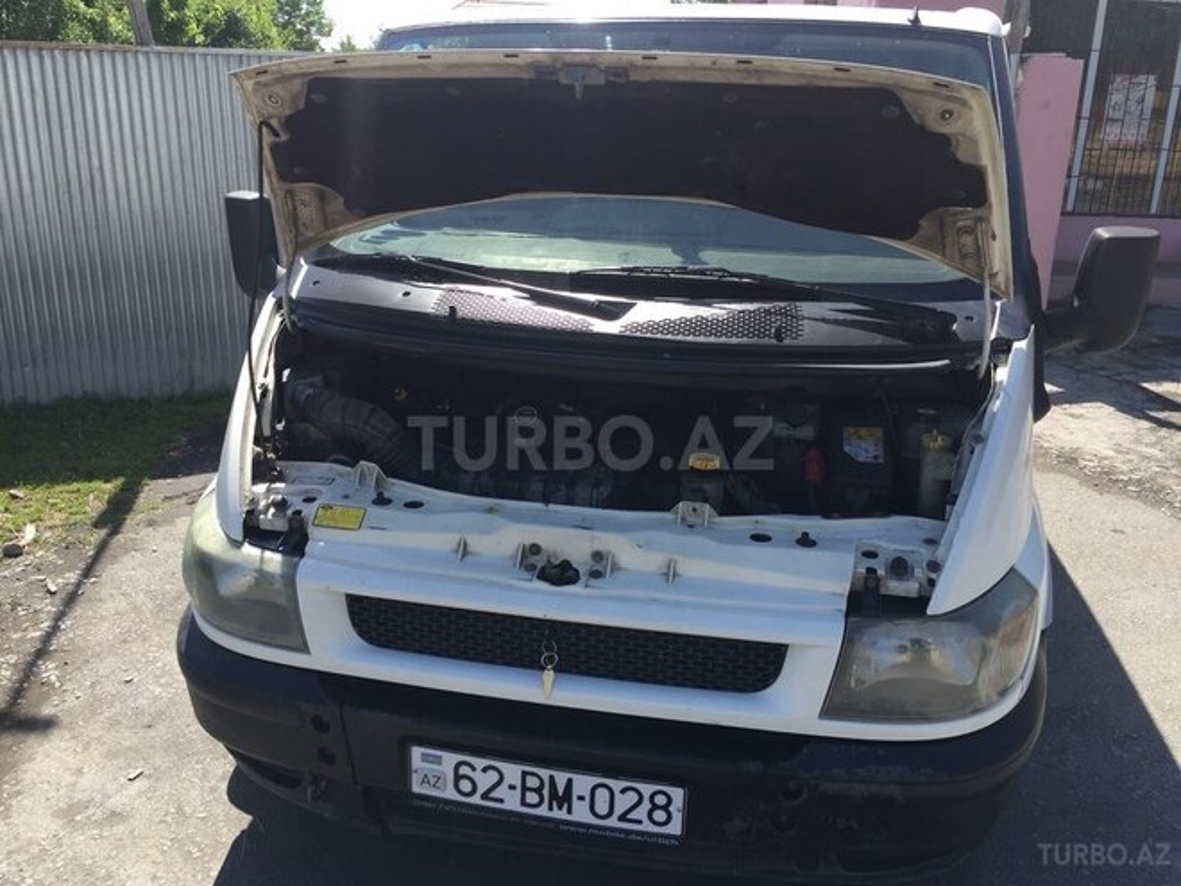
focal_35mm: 29
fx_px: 989
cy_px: 443
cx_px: 590
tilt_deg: -18.8
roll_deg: -1.4
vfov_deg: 48.2
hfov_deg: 61.7
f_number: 2.2
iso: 32
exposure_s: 1/964
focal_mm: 4.15
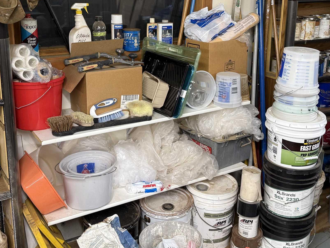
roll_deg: -0.6
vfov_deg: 31.2
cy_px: 77
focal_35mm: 46
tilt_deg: -14.5
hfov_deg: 41.2
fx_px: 438
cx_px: 178
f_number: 1.78
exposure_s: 1/60
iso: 160
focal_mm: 6.76
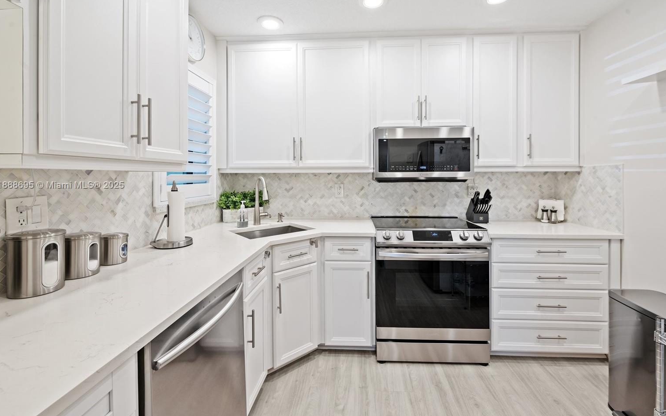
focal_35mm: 15
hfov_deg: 101.5
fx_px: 272
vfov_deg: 74.6
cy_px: 186
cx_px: 334
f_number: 8
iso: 200
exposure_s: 1/4
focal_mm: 14
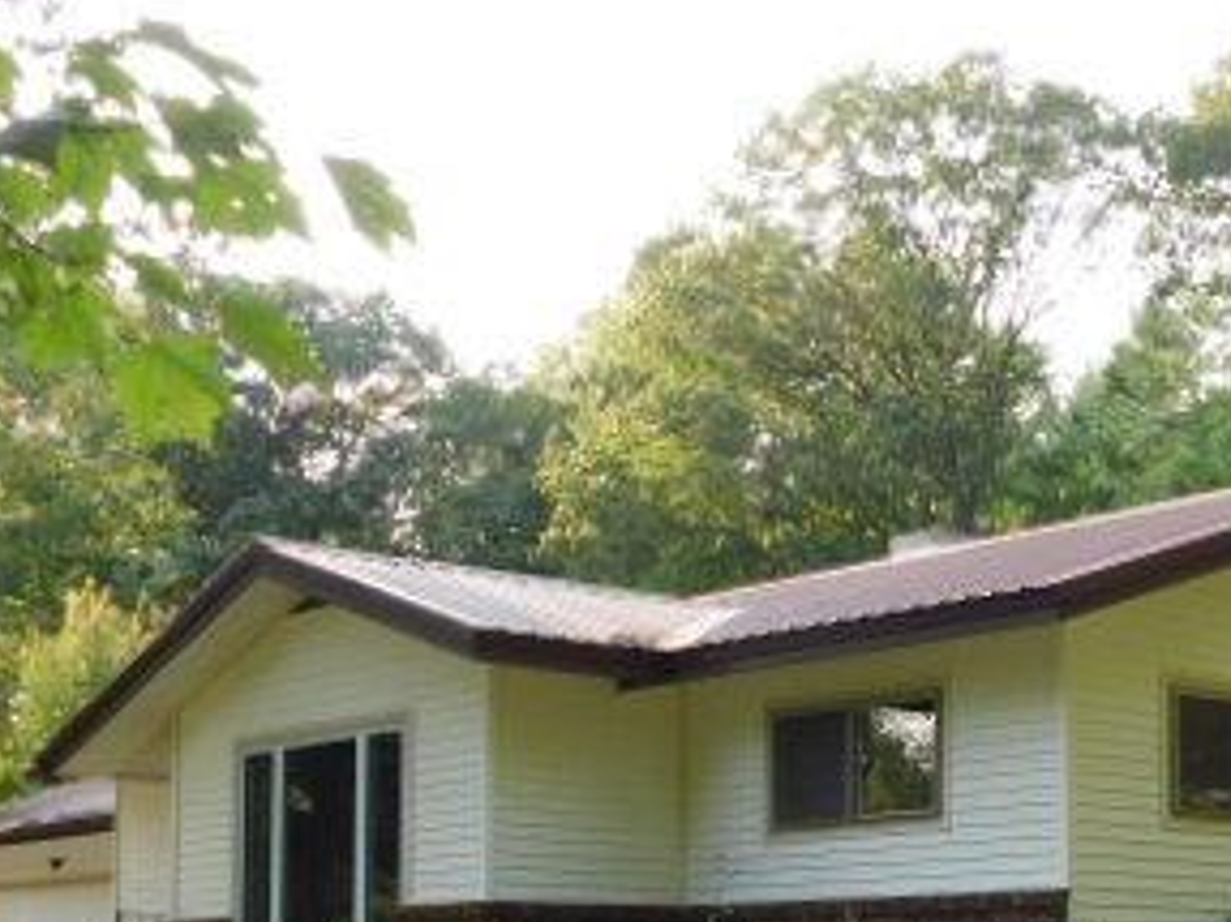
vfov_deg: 21.4
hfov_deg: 28.5
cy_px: 849
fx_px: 2382
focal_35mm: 67
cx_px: 939
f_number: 3.2
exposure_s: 1/200
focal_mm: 5.3
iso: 125
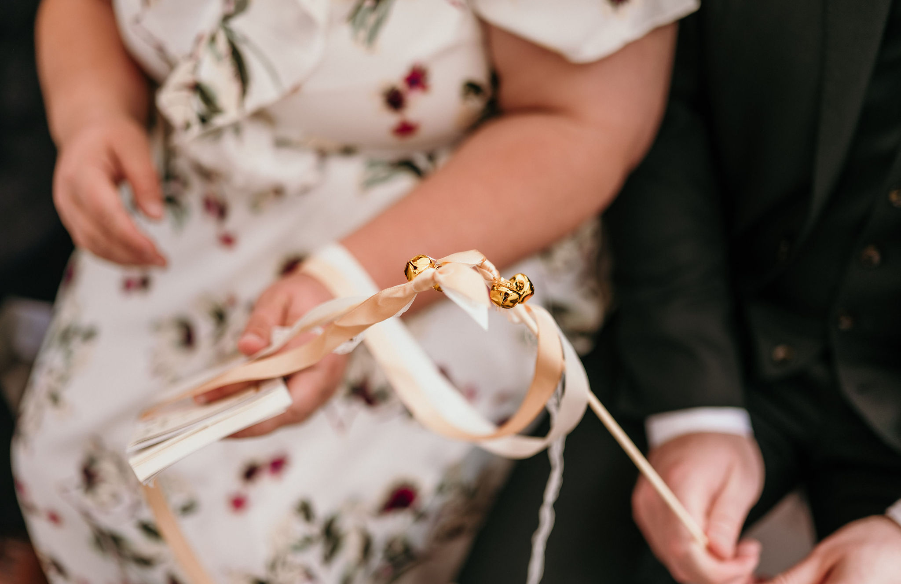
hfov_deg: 51.6
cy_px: 278
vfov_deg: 34.8
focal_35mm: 38
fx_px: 931
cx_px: 430
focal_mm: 35
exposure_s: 1/1000
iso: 100
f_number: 1.8
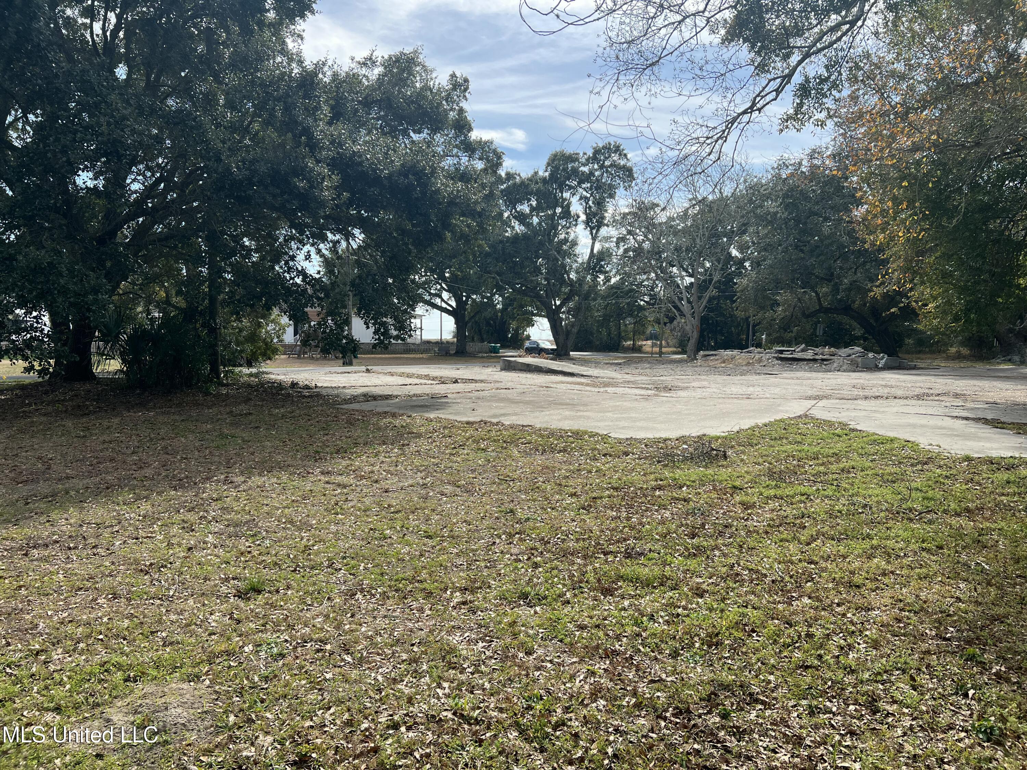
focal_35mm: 26
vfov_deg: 53.1
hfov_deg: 67.3
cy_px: 385
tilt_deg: -5.5
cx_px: 514
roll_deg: +0.0
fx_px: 771
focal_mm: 5.7
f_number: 1.5
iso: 50
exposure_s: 1/2299
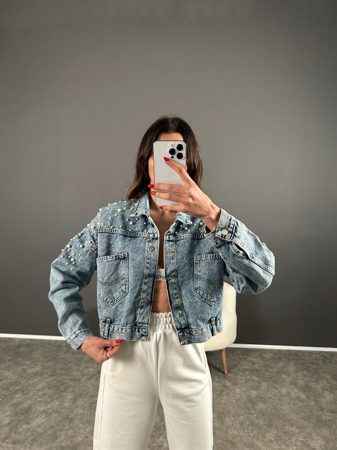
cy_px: 225
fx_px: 312
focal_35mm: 24
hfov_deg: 56.8
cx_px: 168
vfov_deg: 71.6
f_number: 1.78
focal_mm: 6.86
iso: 200
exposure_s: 1/121
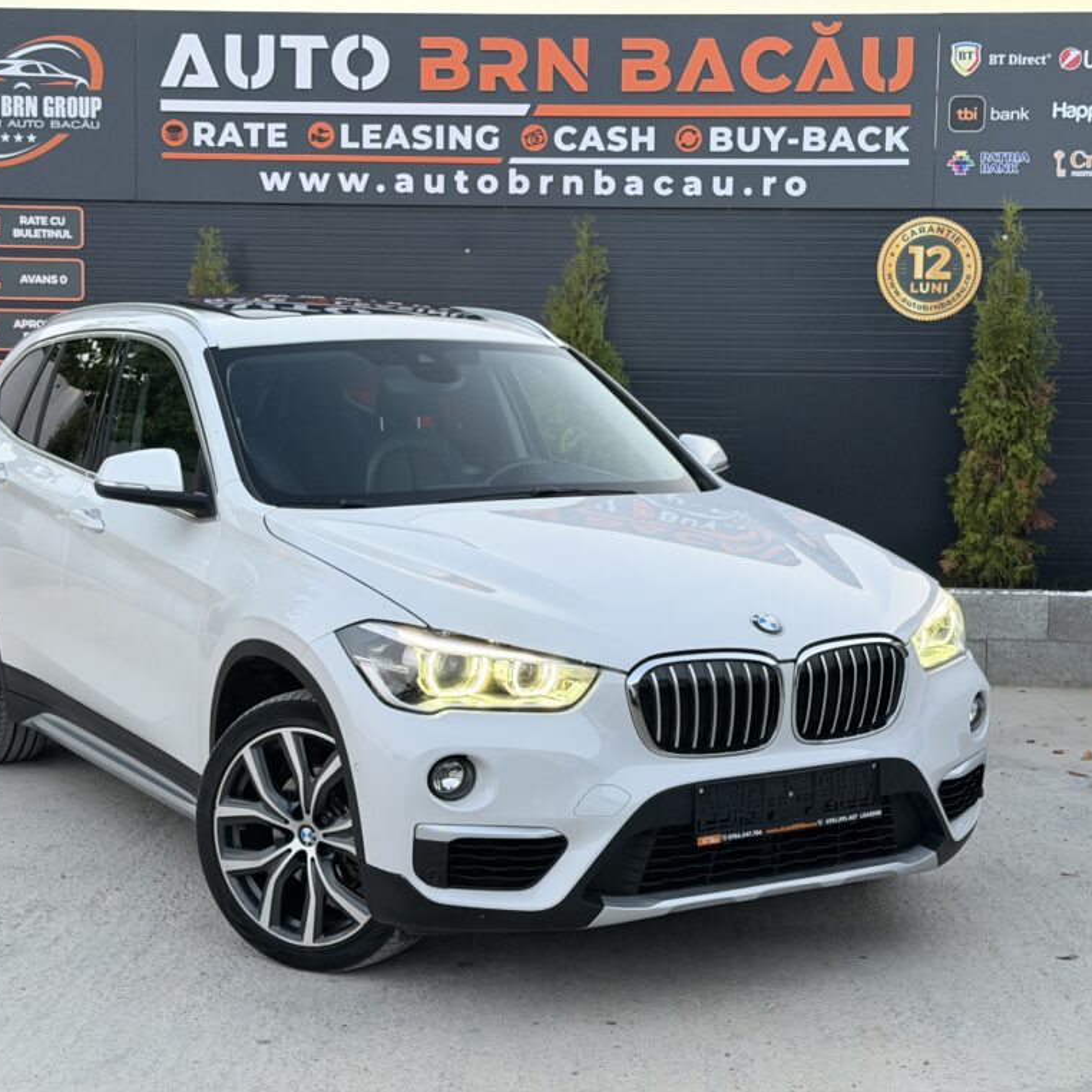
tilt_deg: -5.1
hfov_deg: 30.0
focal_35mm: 57
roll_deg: -0.2
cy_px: 543
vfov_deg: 30.0
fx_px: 2034
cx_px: 553
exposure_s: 1/47
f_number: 1.78
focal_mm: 6.76
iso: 250
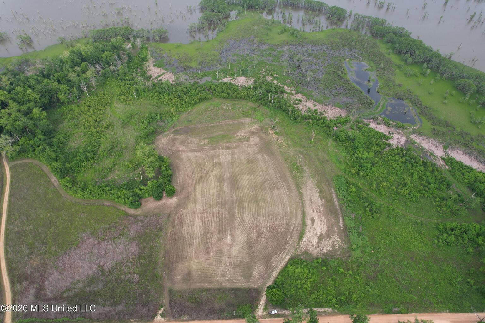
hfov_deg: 78.6
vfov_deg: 57.2
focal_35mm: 22
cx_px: 242
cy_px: 162
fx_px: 296
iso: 110
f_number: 2.8
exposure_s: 1/320
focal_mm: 8.4
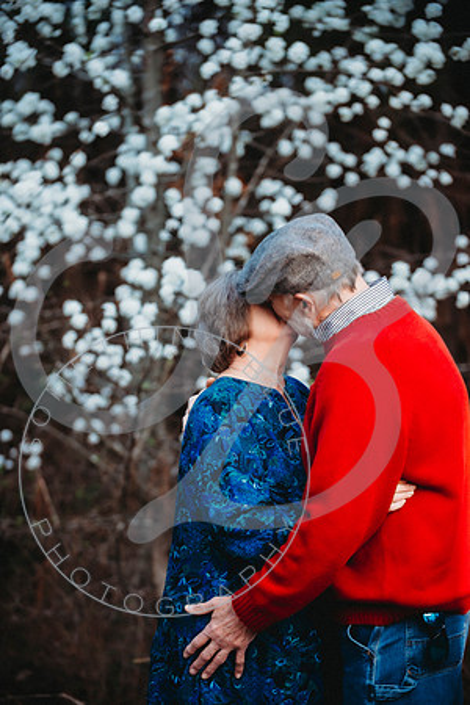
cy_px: 352
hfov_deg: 11.8
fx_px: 2271
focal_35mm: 116
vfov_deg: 17.6
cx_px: 235
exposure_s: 1/250
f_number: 2.8
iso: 800
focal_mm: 116
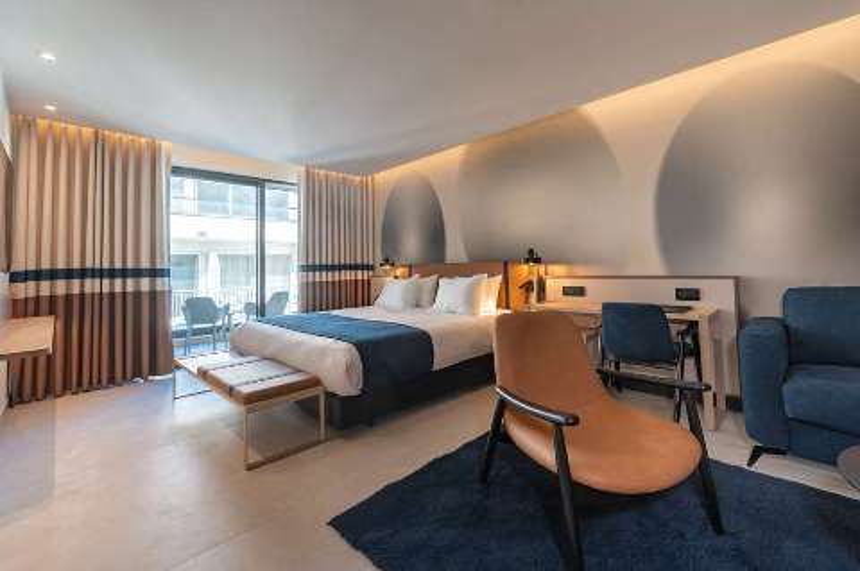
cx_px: 430
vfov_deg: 81.1
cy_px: 286
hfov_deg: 104.3
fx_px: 334
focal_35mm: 14
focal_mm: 14
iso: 100
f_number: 9
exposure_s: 1/50
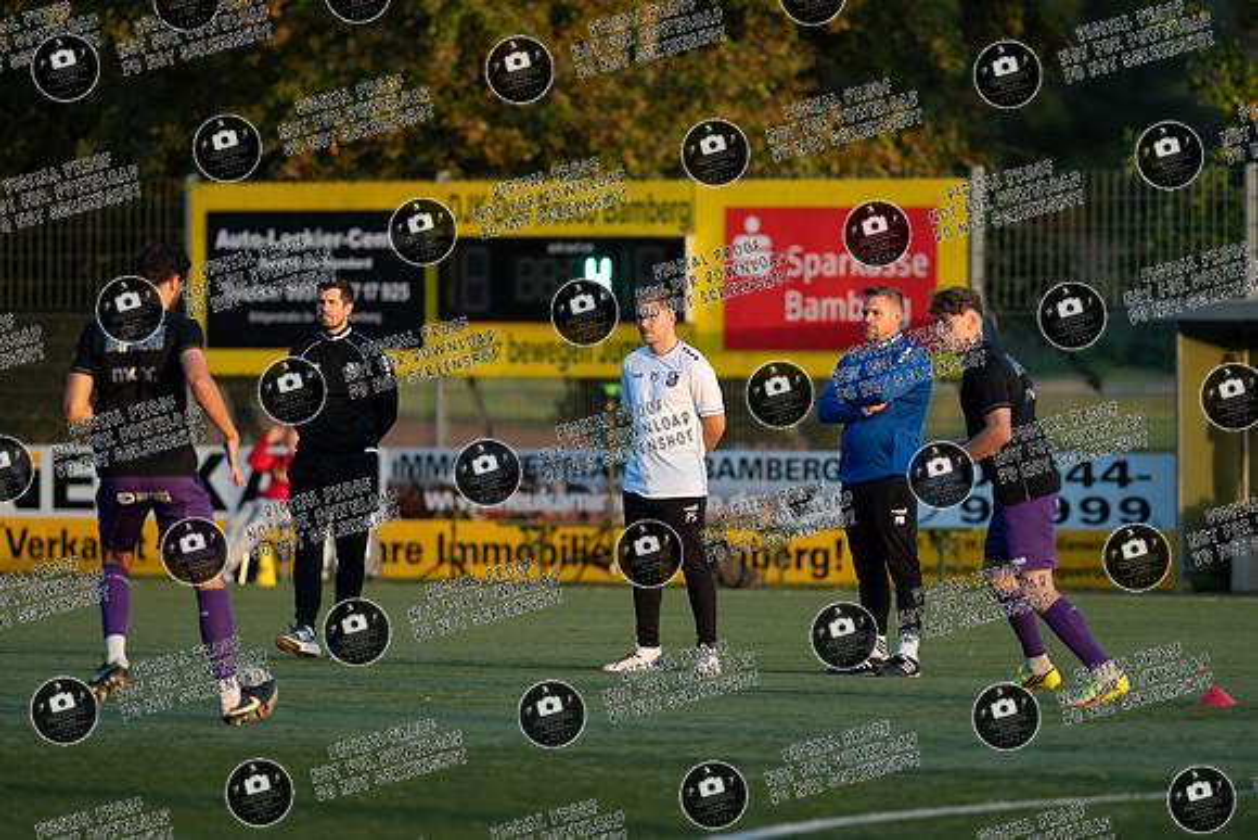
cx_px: 661
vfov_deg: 4.1
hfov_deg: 6.2
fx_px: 11594
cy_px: 376
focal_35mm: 332
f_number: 3.5
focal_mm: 300
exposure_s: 1/1250
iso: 1000
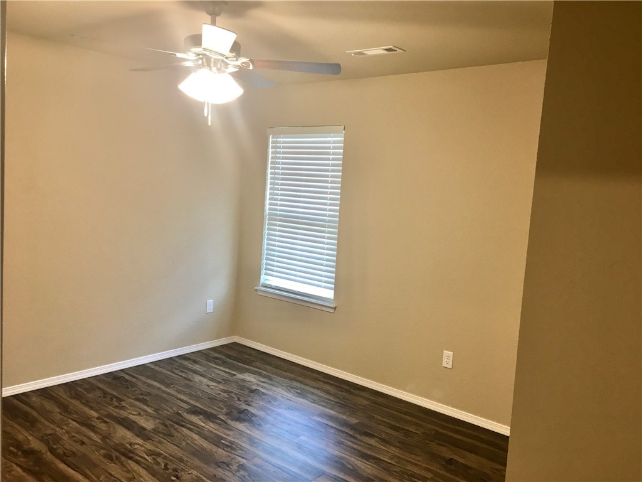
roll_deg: -4.2
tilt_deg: -5.6
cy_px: 241
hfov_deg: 61.7
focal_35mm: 29
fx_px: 538
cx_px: 321
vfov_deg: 48.2
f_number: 2.2
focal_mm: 4.15
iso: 64
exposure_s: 1/30
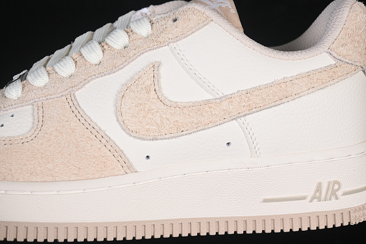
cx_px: 183
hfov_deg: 27.0
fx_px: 762
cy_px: 122
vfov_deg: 18.2
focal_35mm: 75
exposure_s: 1/80
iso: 160
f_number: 7.1
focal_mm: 50
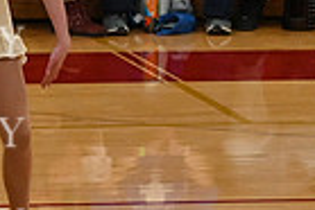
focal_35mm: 690
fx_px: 6044
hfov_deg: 3.0
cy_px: 87
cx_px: -304
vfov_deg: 2.0
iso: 5000
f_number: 4
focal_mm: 110
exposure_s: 1/400
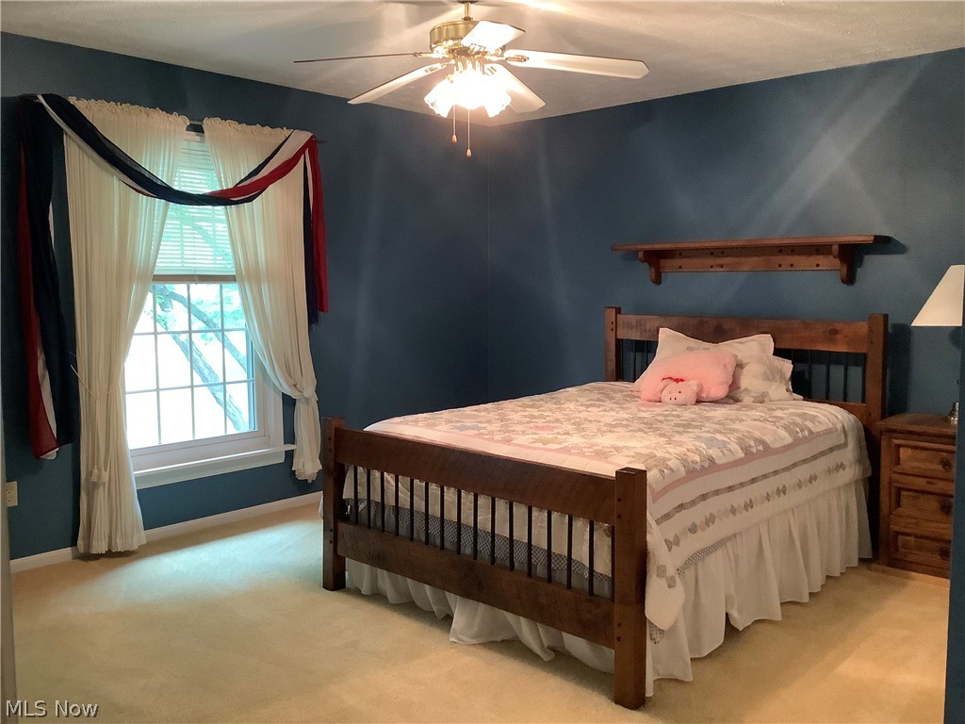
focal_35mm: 31
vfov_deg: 45.4
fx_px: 864
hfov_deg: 58.4
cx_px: 482
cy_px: 362
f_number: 2.4
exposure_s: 1/33
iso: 400
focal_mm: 3.3
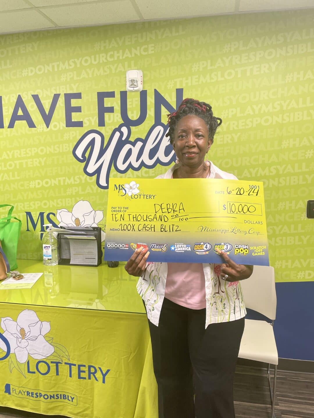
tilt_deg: -9.0
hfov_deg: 53.1
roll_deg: +0.2
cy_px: 209
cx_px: 157
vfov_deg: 67.3
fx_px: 314
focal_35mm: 26
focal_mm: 4.2
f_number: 1.6
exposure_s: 1/60
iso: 64
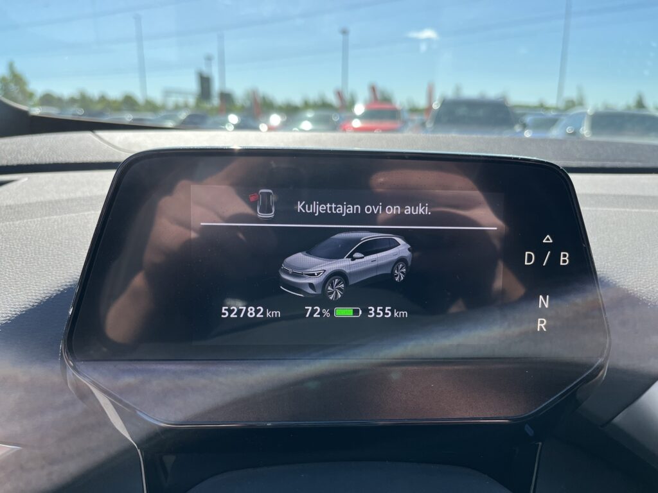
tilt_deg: -14.2
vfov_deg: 53.1
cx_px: 329
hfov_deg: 67.3
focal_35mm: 26
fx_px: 494
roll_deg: -1.2
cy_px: 246
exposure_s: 1/913
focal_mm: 5.1
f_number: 1.6
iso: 50
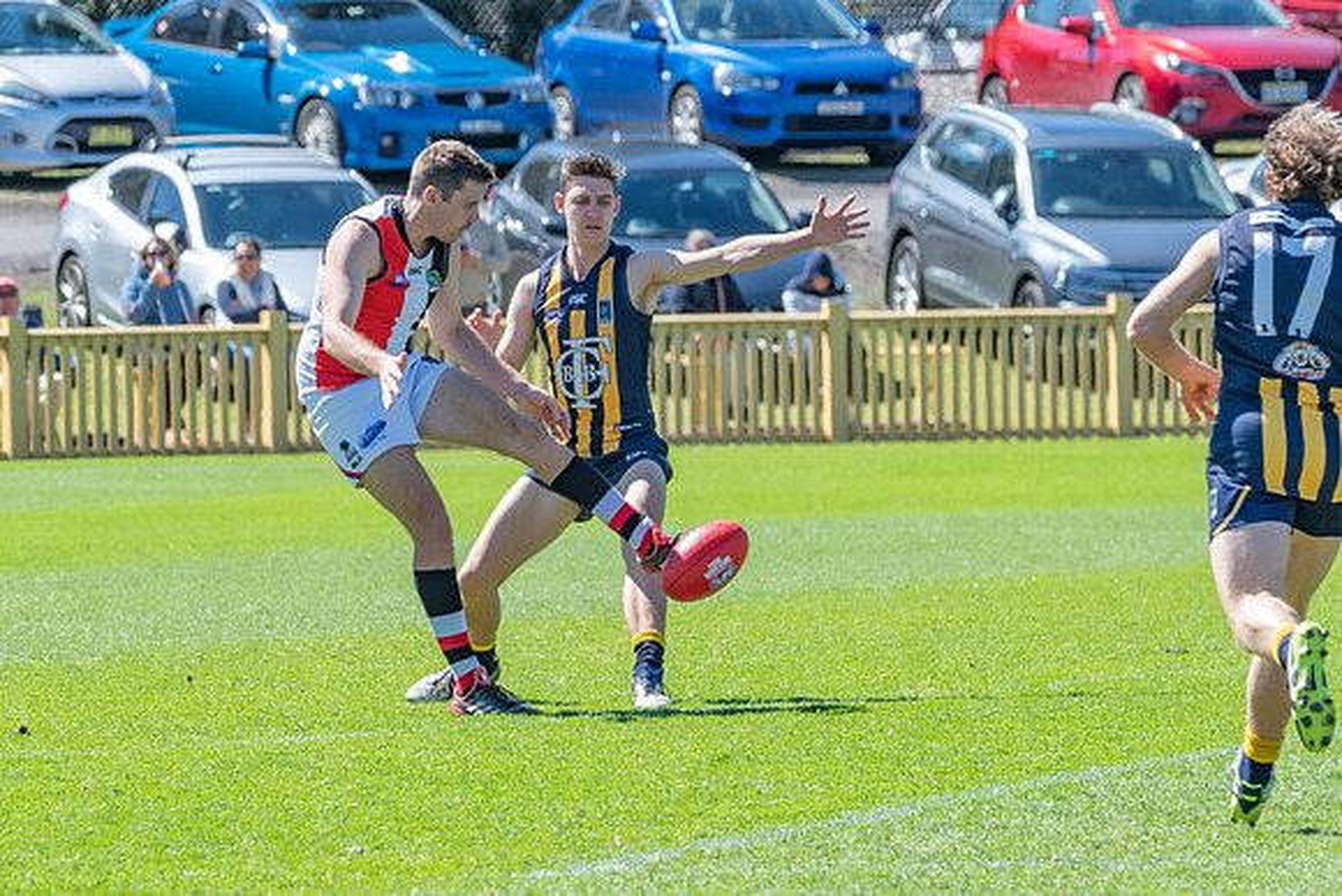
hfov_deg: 3.8
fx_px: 20330
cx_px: 529
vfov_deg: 2.5
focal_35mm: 545
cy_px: 484
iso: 800
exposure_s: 1/800
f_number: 11
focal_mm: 300
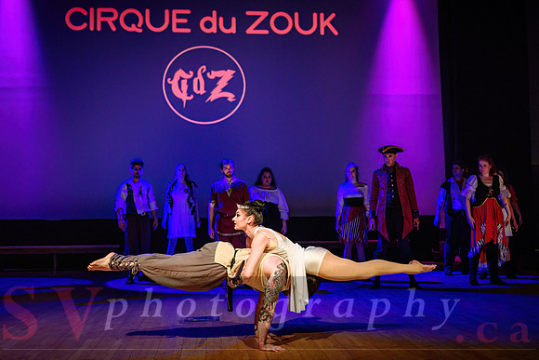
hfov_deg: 46.8
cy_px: 177
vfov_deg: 32.2
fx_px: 623
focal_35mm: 42
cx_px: 269
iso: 1600
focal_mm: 34.5
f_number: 2.8
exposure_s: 1/200
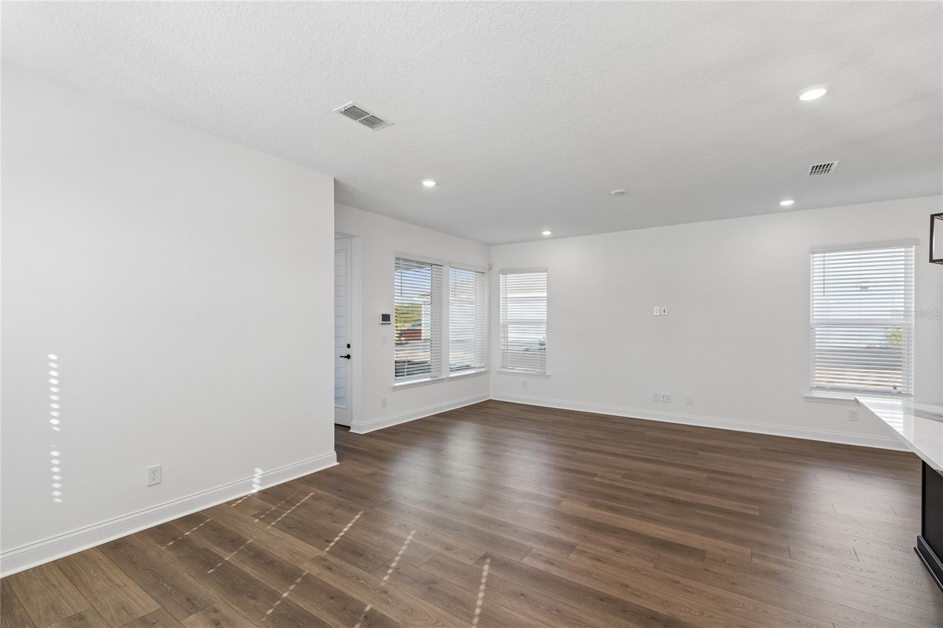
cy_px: 314
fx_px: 393
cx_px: 472
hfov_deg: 100.4
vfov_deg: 77.3
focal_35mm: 15
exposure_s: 1/50
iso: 100
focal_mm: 10
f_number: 7.1
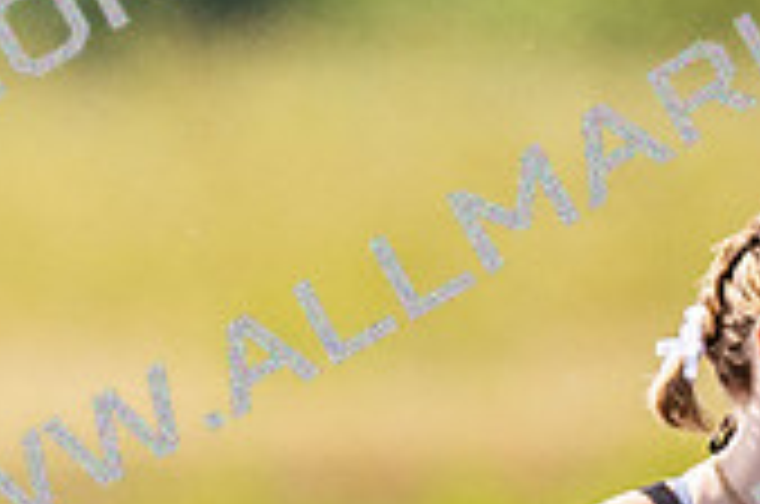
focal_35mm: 3095
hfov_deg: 0.7
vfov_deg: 0.4
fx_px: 65215
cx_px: -531
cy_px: 702
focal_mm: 600
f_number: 5
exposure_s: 1/2500
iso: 280
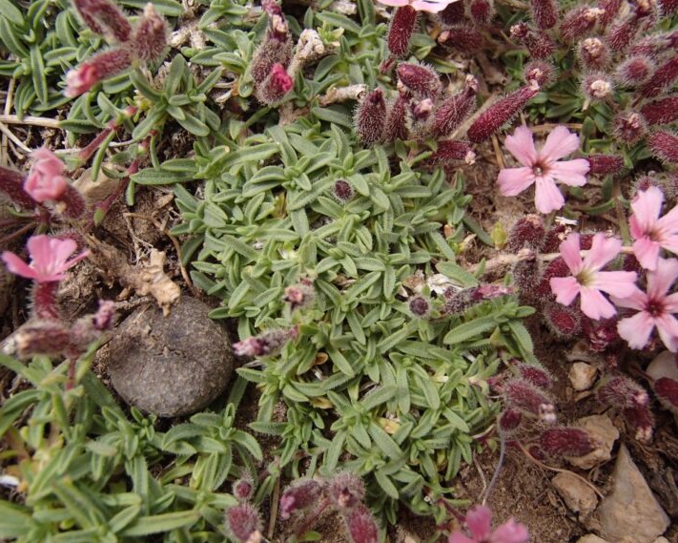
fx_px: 783
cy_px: 273
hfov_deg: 46.8
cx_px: 345
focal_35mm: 39
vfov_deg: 38.2
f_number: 4.7
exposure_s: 1/400
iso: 100
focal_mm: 6.64
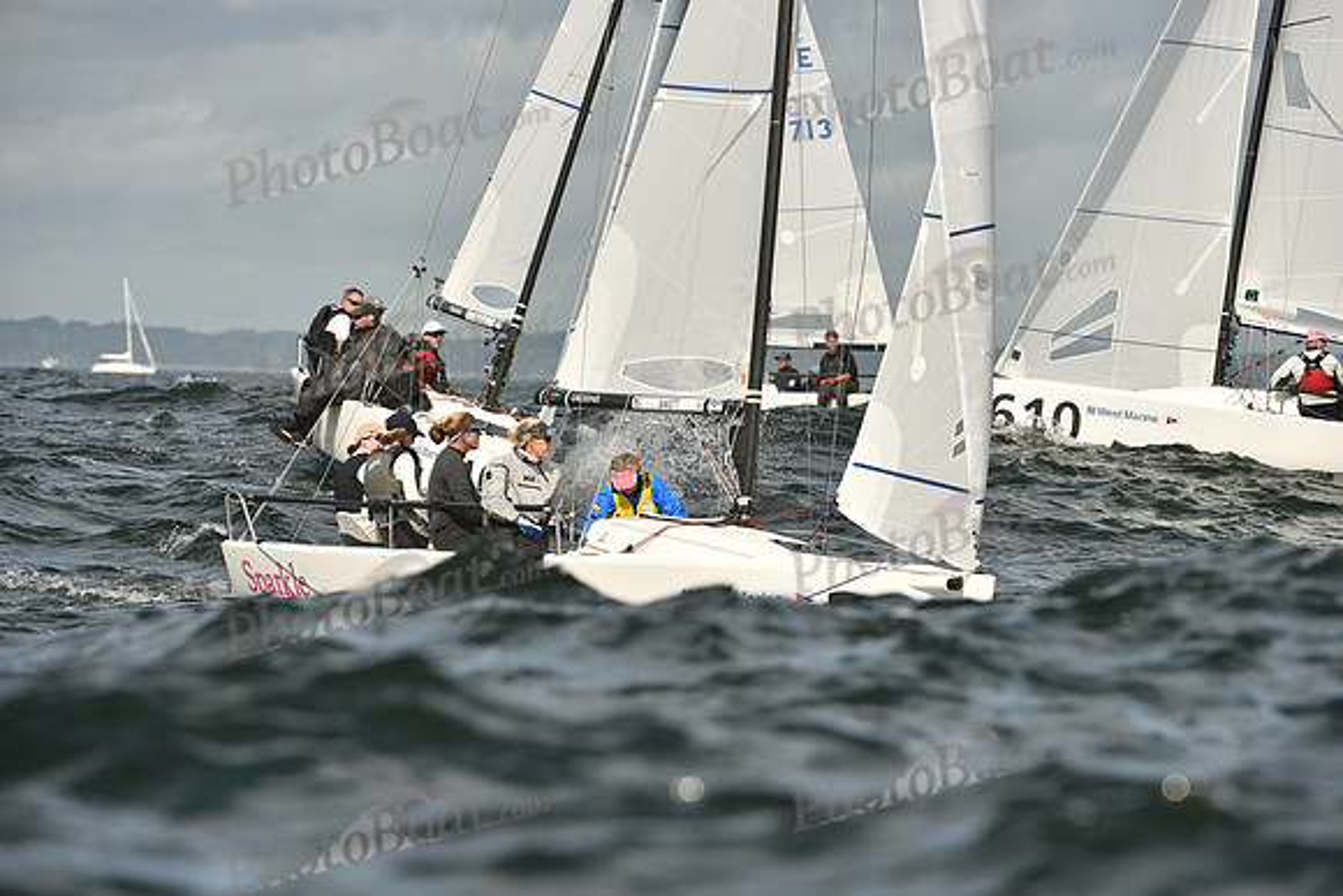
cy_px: 448
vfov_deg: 4.4
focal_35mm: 310
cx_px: 672
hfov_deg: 6.6
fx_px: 11567
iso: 320
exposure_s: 1/1250
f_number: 9
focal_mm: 310
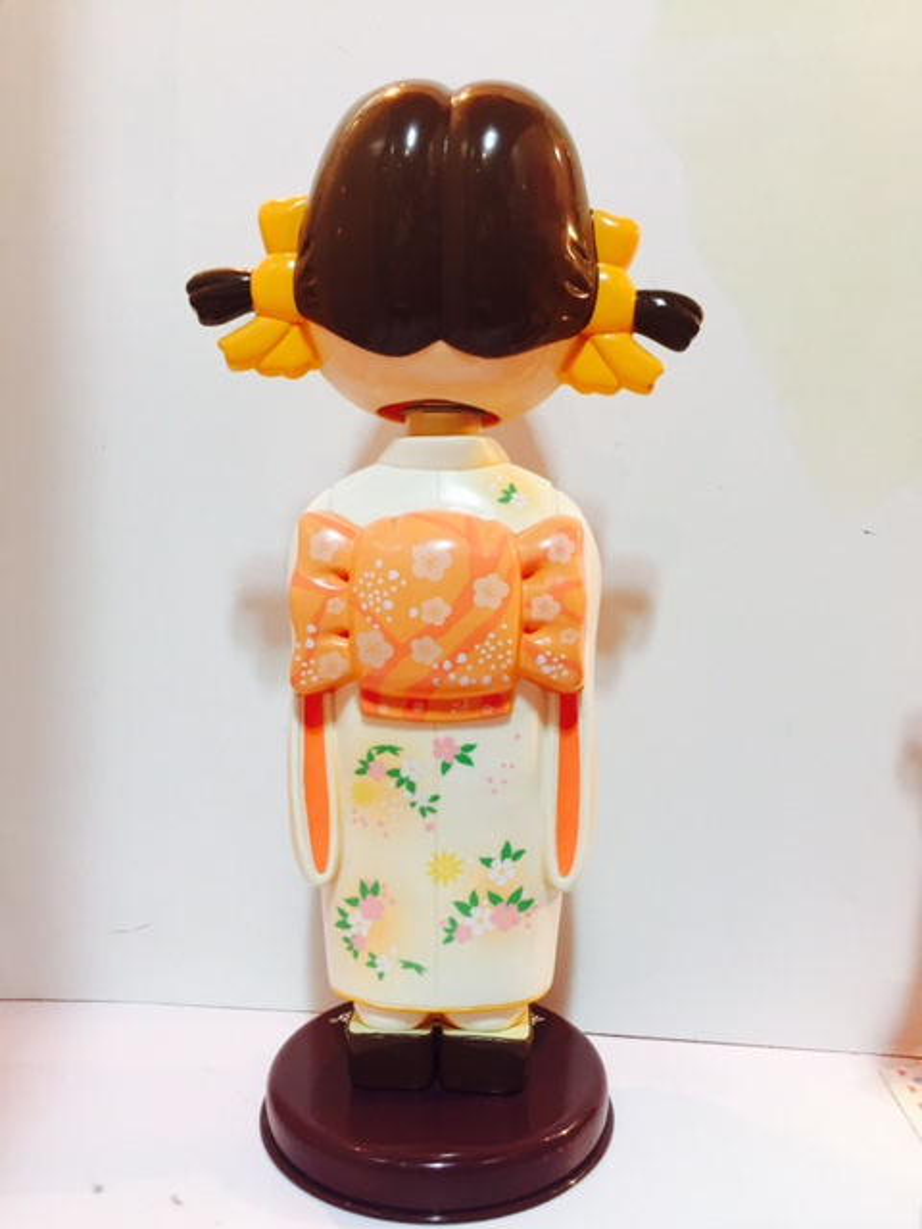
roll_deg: -0.7
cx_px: 461
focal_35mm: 29
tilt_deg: -2.8
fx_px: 1030
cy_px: 614
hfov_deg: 48.2
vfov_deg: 61.7
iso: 100
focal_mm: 4.15
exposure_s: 1/33
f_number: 2.2
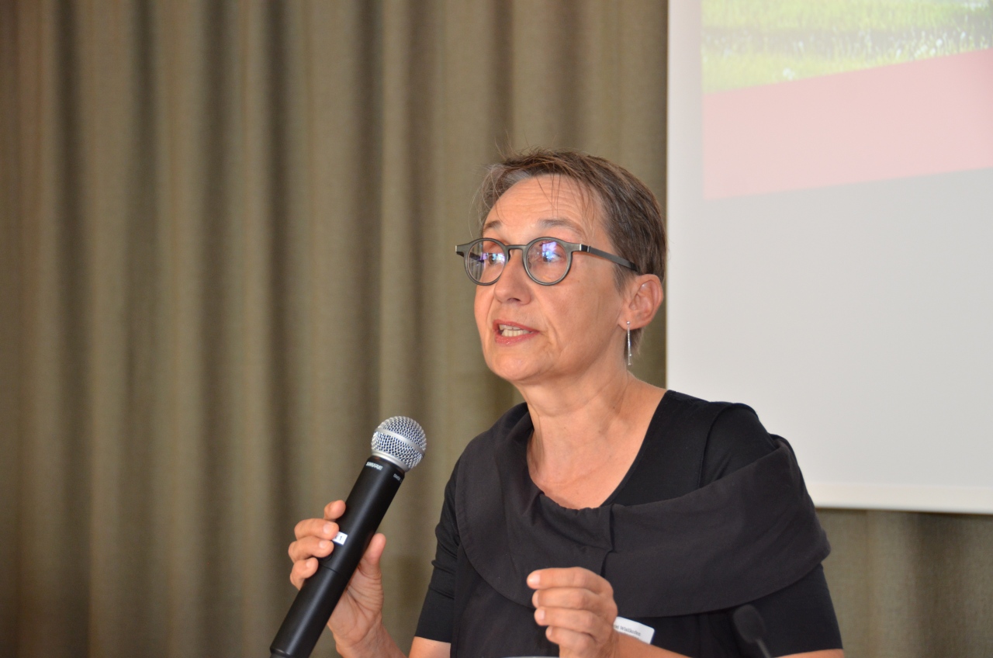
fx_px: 2312
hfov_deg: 24.2
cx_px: 496
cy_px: 329
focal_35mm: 84
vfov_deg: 16.2
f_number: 4.8
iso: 800
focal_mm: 56
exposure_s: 1/60
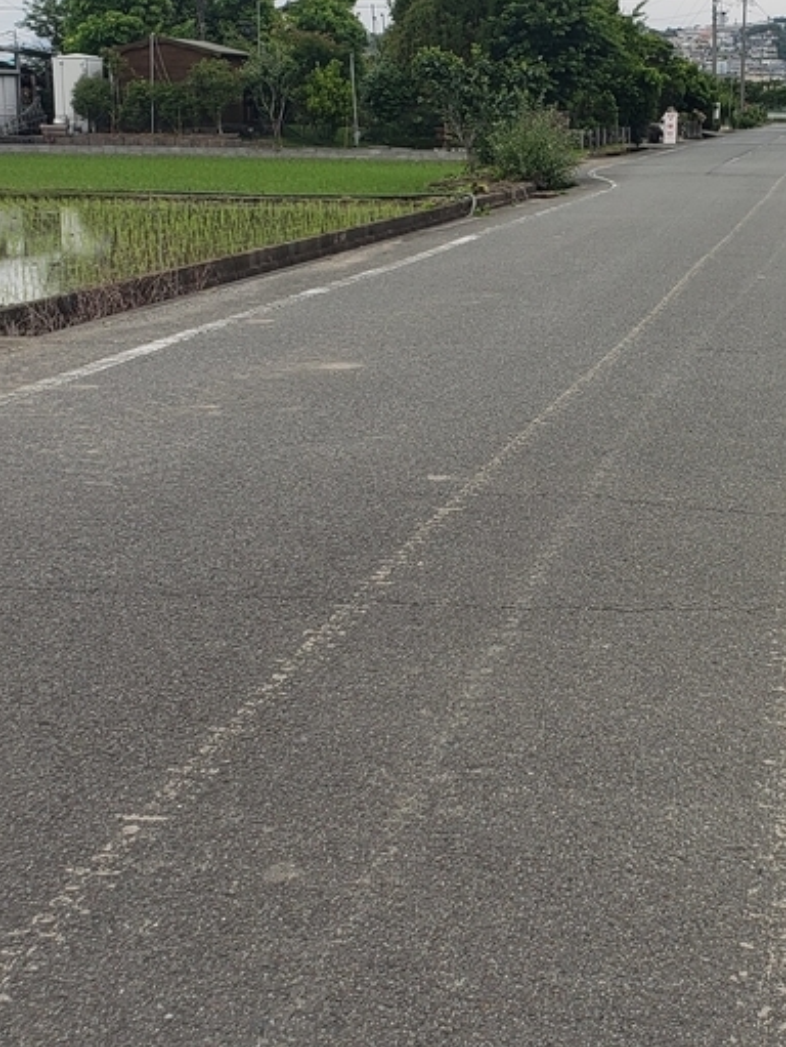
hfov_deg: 23.5
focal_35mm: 61
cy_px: 420
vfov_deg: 31.6
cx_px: 688
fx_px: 1844
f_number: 2.4
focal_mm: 4.3
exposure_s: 1/231
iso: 50
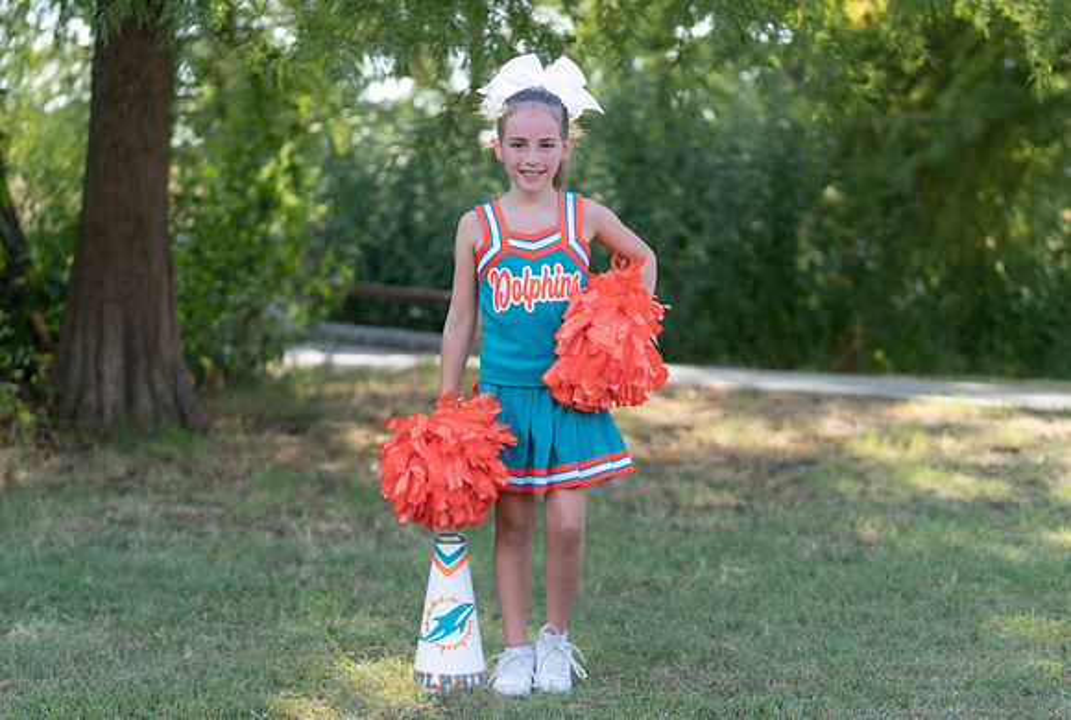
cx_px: 513
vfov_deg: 18.8
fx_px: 2179
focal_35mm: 73
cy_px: 371
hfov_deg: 27.6
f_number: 2.8
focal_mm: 70
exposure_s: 1/400
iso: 125
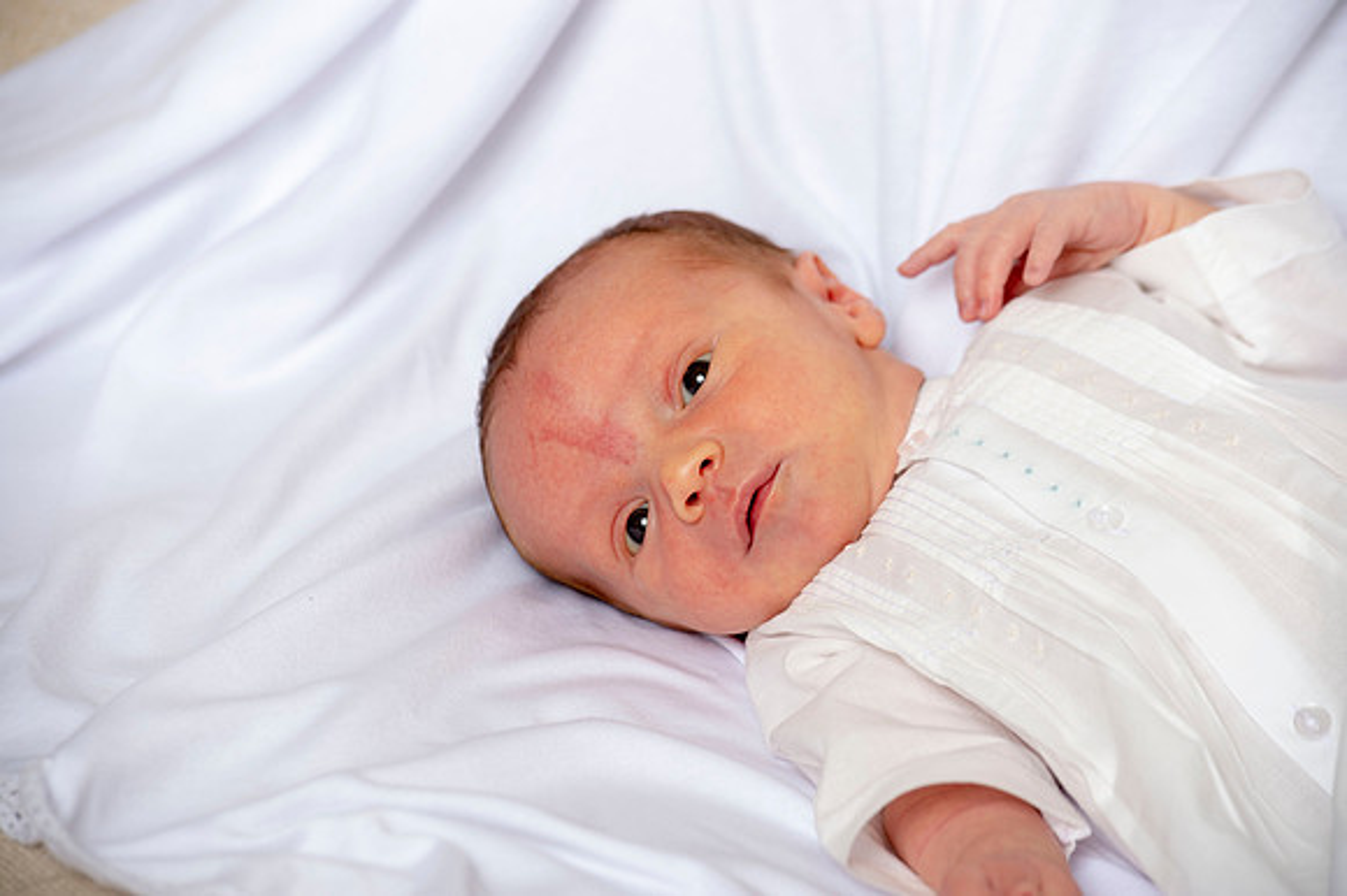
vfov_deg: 7.2
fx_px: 7105
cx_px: 674
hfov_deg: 10.8
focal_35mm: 190
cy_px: 448
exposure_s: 1/160
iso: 200
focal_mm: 190
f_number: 6.3
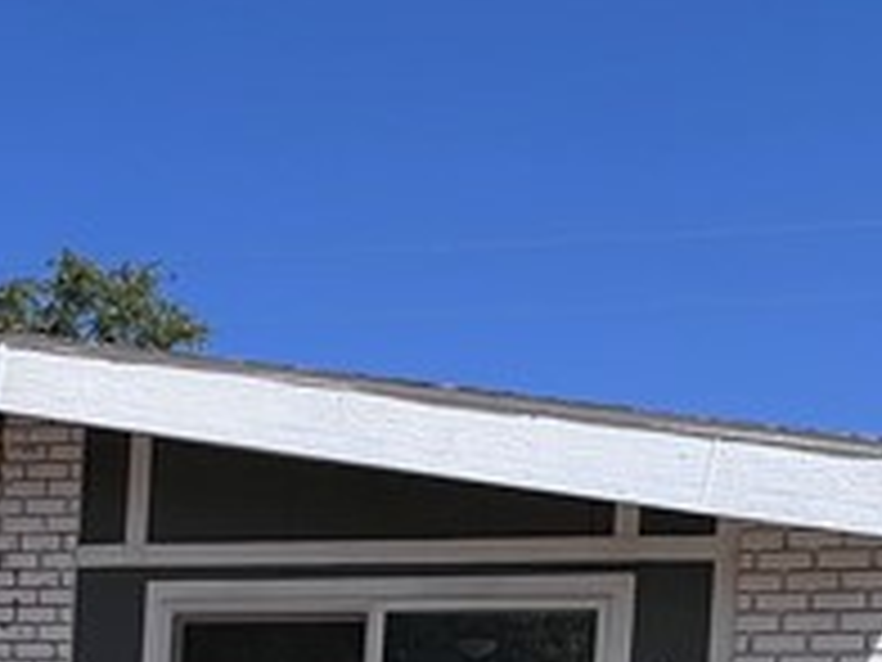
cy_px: 973
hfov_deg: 27.9
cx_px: 171
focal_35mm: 68
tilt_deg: -1.9
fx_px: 1733
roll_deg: -3.0
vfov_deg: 19.1
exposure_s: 1/2481
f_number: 1.8
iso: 32
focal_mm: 1.57
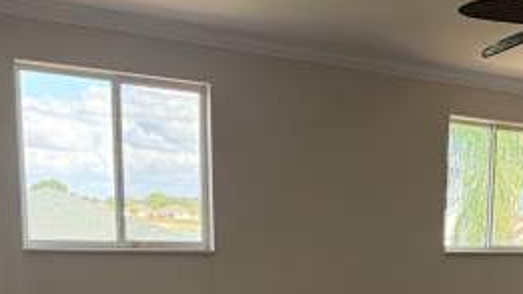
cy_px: 320
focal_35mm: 48
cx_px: 455
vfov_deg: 23.5
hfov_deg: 40.2
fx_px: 666
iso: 200
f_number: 1.78
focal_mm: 6.76
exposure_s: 1/236
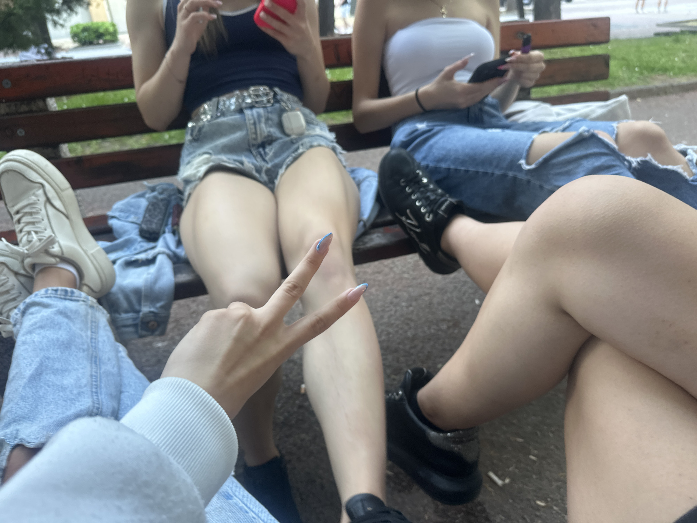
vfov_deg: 56.8
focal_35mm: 24
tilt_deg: -26.9
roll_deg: +6.9
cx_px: 348
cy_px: 262
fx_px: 483
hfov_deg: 71.6
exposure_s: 1/50
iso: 160
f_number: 1.78
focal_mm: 6.86
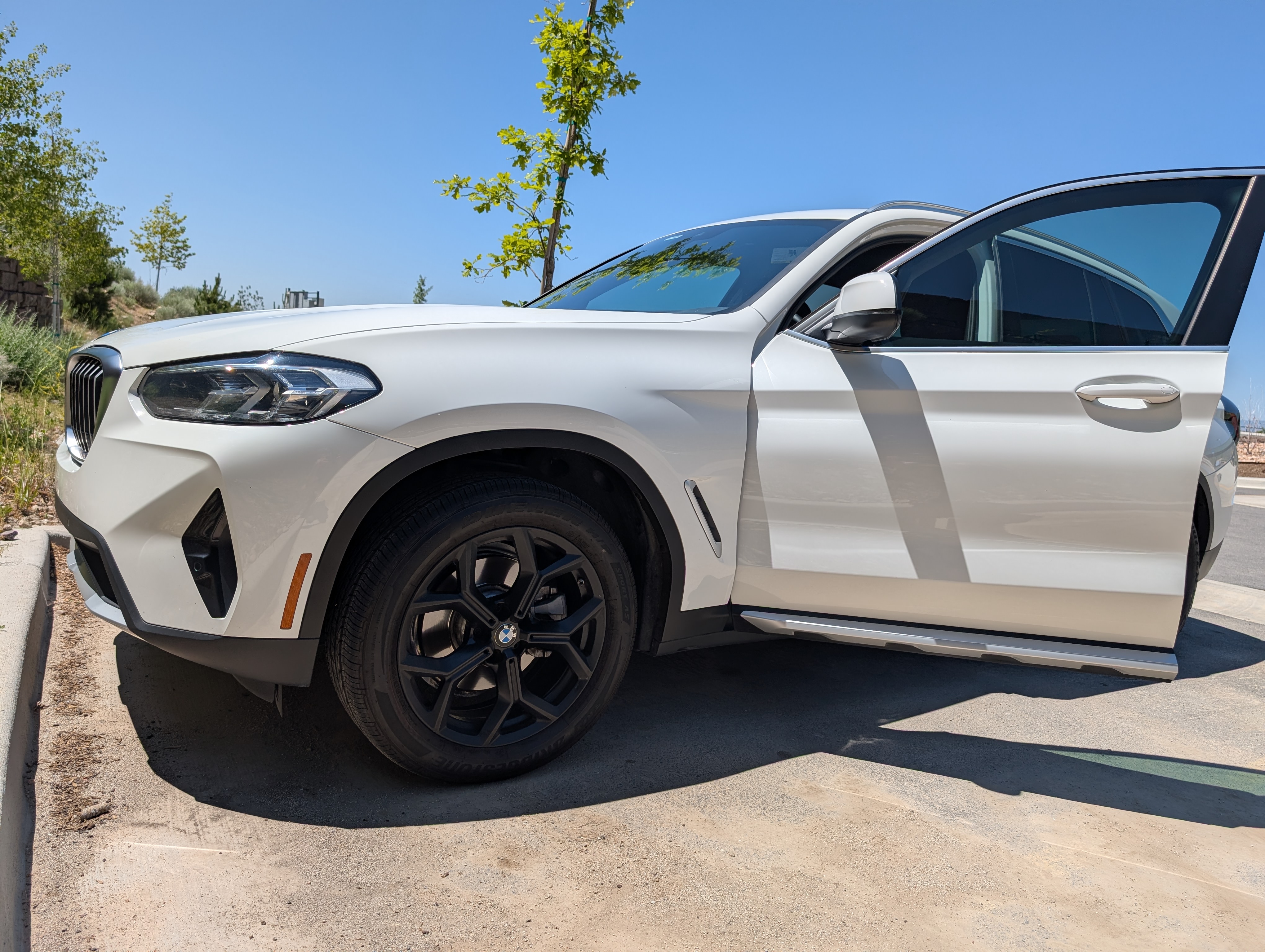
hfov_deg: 71.5
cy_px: 476
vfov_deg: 56.9
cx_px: 632
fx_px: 878
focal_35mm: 24
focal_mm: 6.9
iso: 22
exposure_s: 1/1869
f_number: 1.68
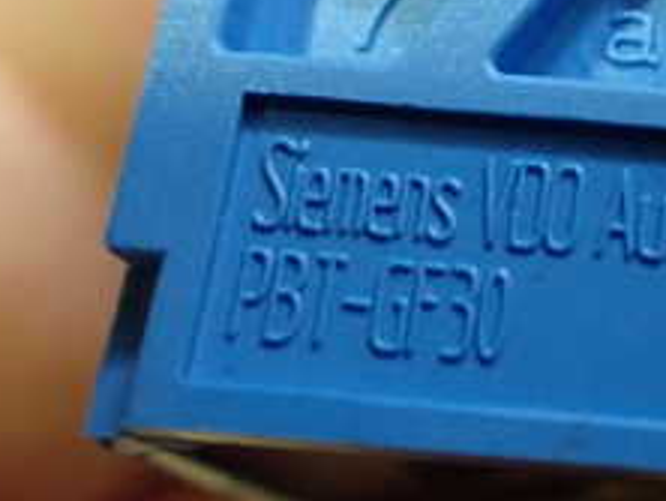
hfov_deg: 22.6
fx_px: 1560
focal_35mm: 81
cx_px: 756
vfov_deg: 18.1
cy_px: 99
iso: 800
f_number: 2.3
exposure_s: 1/50
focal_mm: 5.4
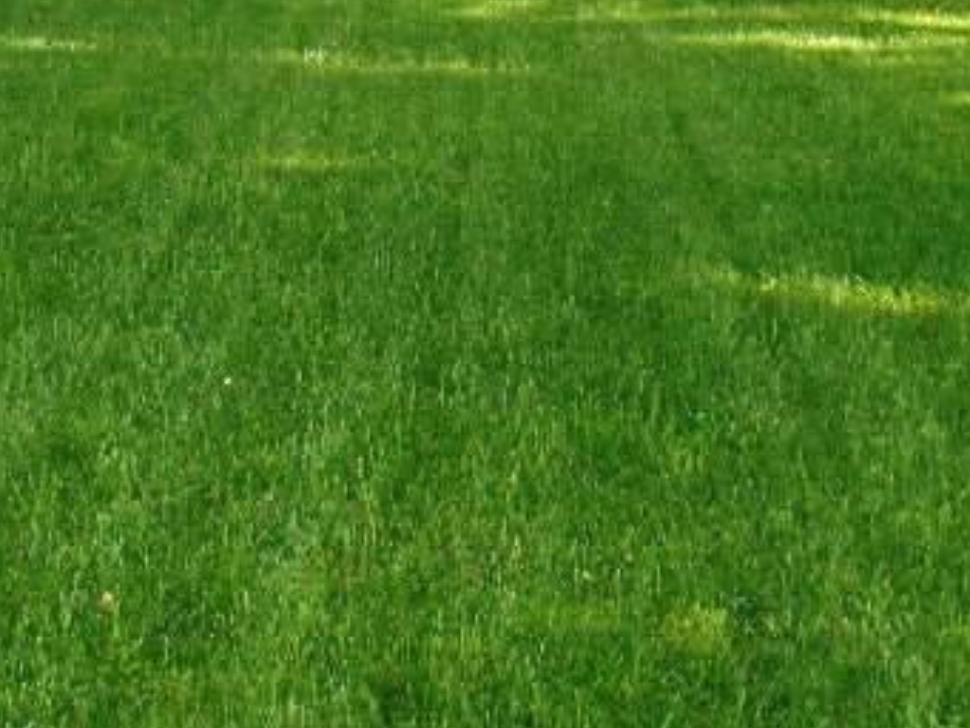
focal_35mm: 69
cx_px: 210
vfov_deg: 20.3
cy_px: -91
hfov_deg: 27.6
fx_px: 1934
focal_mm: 4.1
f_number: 3.5
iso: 80
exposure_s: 1/90
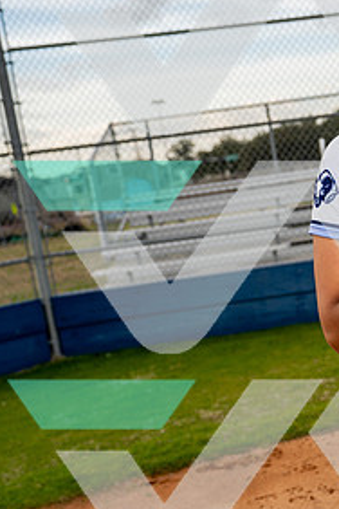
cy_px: 257
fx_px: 989
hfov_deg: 17.9
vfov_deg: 28.8
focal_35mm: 70
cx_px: 472
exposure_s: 1/250
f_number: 4
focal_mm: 34
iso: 80
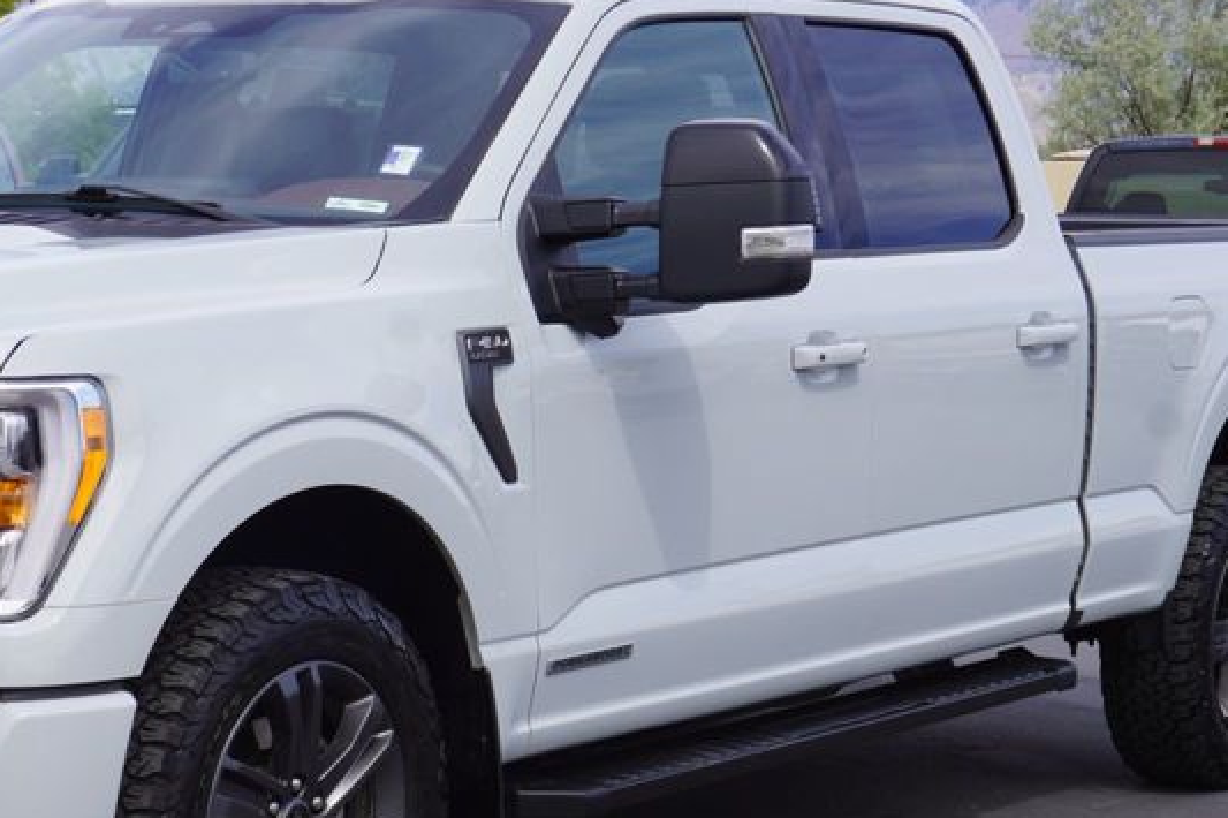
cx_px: 309
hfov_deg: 20.1
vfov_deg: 13.5
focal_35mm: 101
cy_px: 546
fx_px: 3443
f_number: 11
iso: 100
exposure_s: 1/125
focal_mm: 35
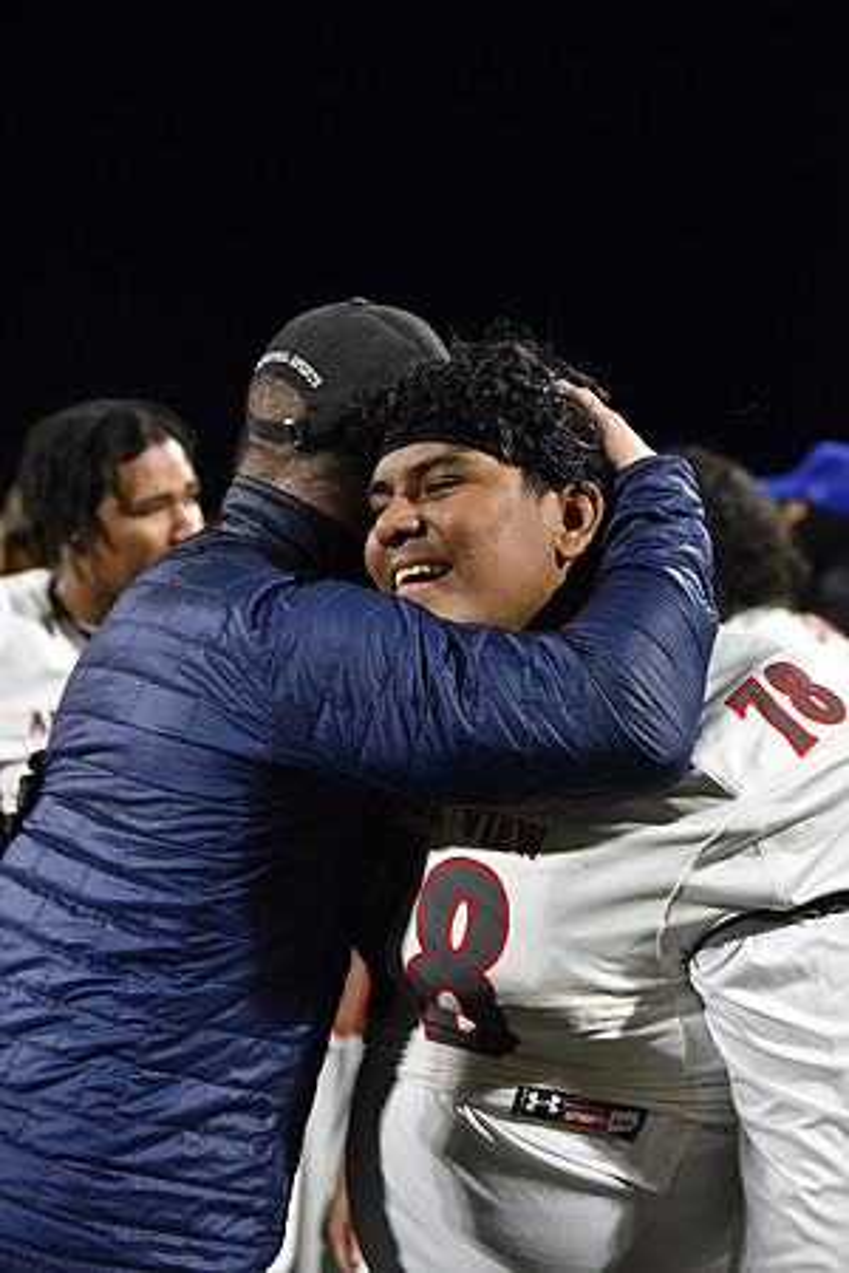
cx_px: 424
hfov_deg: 19.5
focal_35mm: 70
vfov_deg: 28.8
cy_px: 636
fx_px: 2476
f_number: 2.8
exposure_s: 1/640
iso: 5000
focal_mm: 70
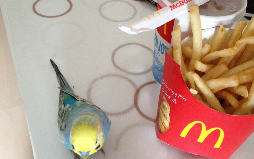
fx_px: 263
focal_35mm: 38
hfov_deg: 51.5
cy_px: 69
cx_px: 126
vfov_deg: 33.5
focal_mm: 4.28
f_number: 2.4
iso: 320
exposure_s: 1/20
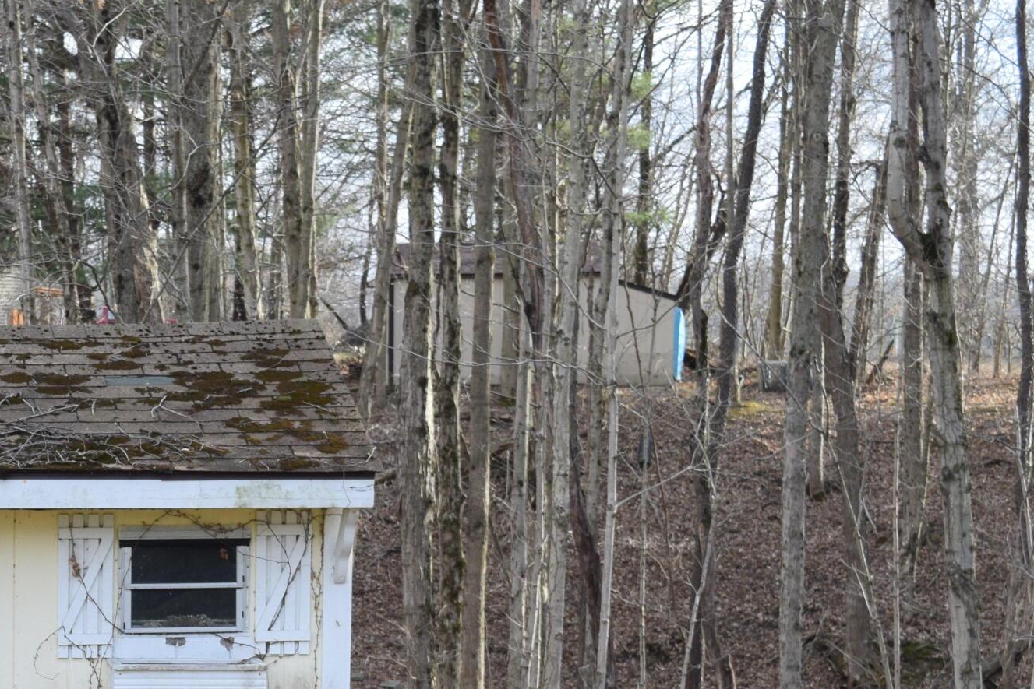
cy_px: 723
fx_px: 3020
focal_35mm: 105
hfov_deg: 18.7
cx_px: -111
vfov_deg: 12.8
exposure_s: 1/250
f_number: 8
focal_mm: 31
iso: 400
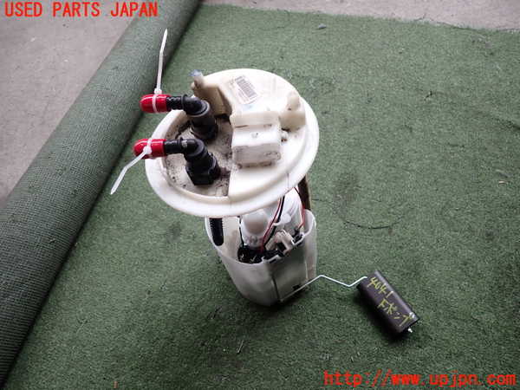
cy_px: 195
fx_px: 376
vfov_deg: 54.9
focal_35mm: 25
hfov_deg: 69.4
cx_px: 260
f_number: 2
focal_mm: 4.5
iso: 100
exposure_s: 1/160
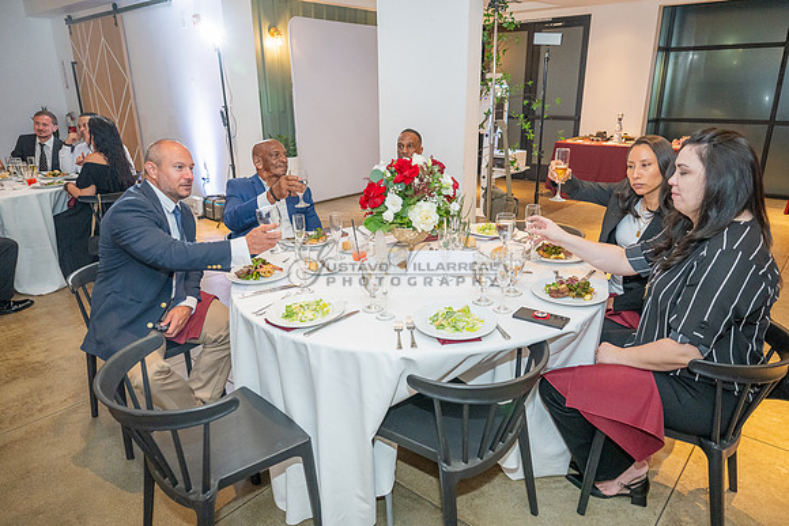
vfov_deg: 53.2
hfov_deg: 73.7
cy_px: 263
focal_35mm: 24
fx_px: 526
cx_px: 394
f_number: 2.8
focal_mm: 24
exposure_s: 1/200
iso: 2000
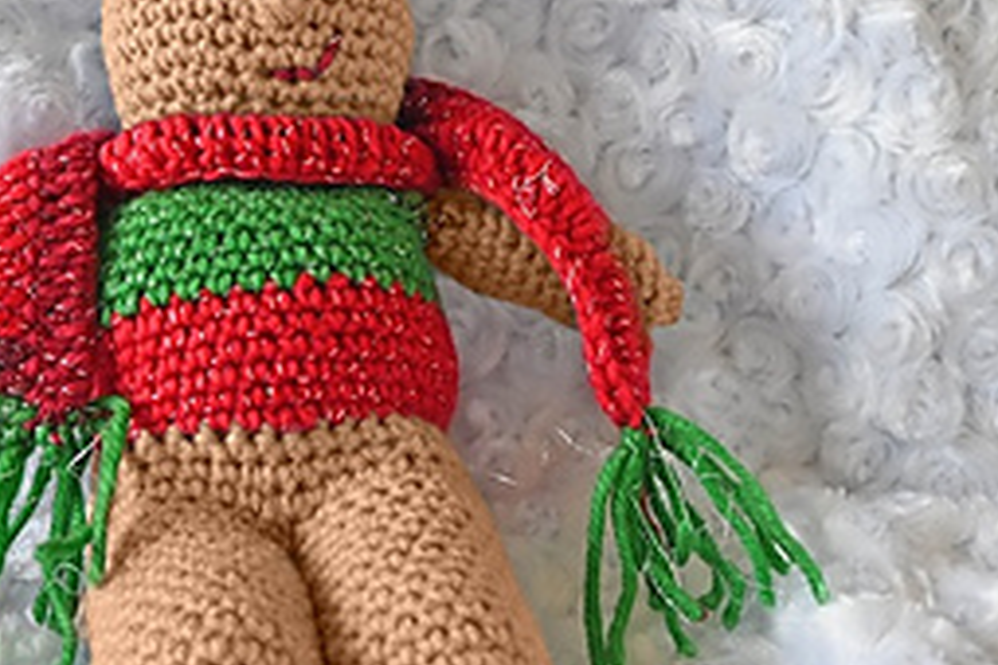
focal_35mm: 47
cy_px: 225
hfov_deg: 40.8
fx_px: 1303
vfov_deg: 28.5
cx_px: 258
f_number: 3.5
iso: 280
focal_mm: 16
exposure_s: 1/25
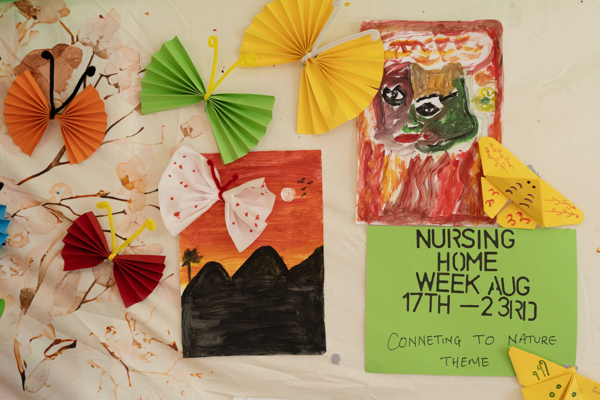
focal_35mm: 60
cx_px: 300
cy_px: 200
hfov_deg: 33.4
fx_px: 1000
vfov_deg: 22.6
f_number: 5.6
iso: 1600
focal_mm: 60
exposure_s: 1/80
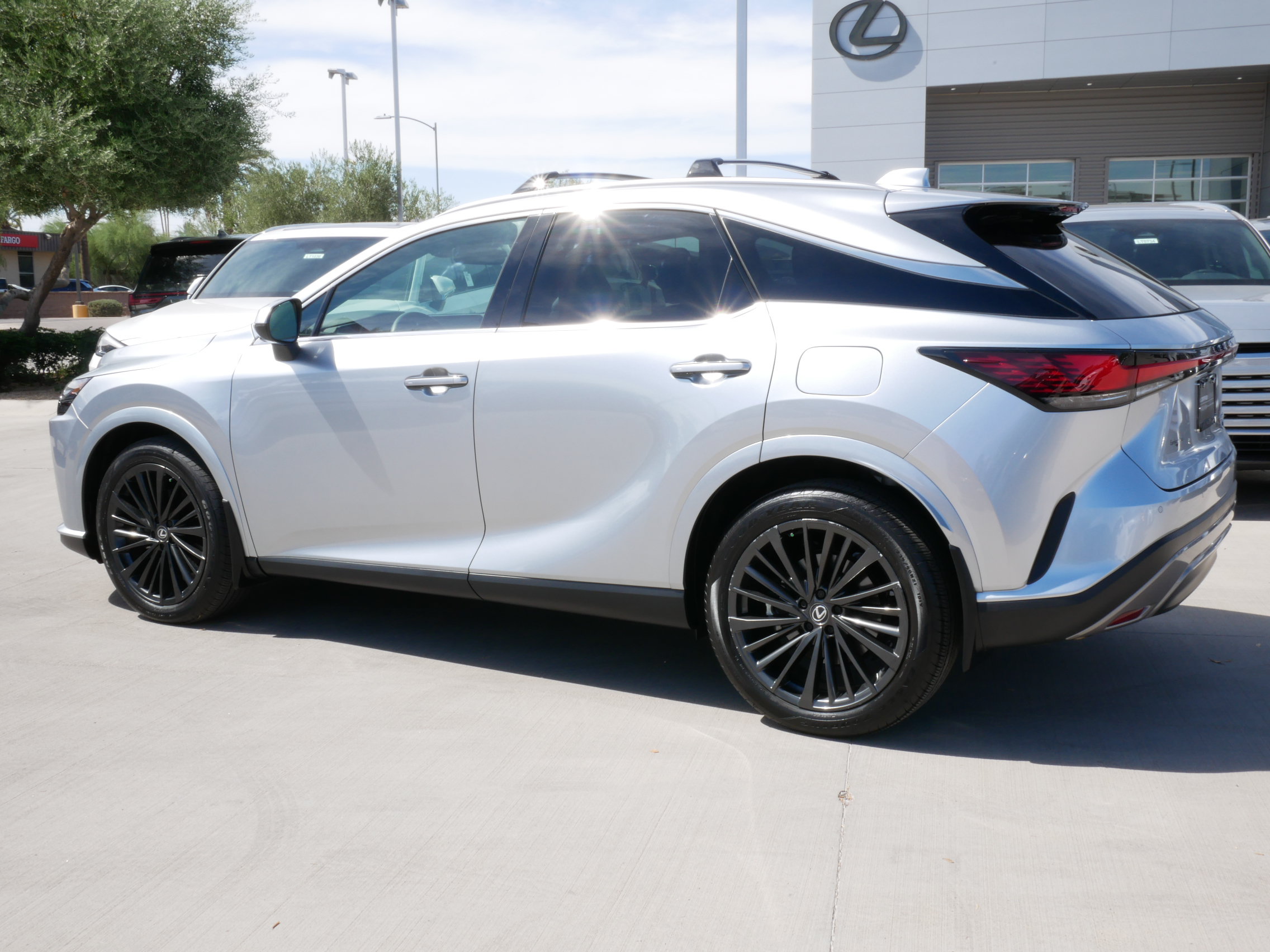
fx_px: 1321
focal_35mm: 36
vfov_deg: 39.7
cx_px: 635
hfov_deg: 51.4
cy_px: 476
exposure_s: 1/30
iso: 200
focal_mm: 18
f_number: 22
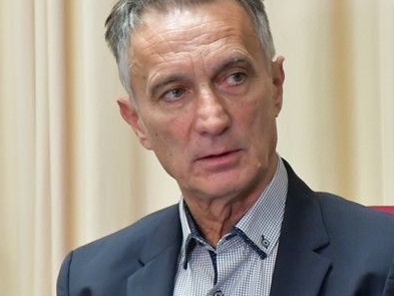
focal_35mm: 489
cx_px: 312
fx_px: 5568
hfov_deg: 4.1
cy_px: 226
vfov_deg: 3.0
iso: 5600
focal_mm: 130
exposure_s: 1/125
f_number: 5.6
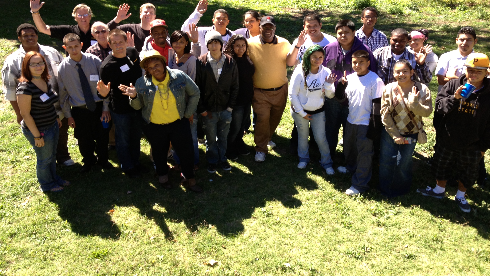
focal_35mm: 39
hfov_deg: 51.6
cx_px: 240
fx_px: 507
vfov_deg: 30.3
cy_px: 101
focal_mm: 4.28
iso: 64
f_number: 2.4
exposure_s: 1/452
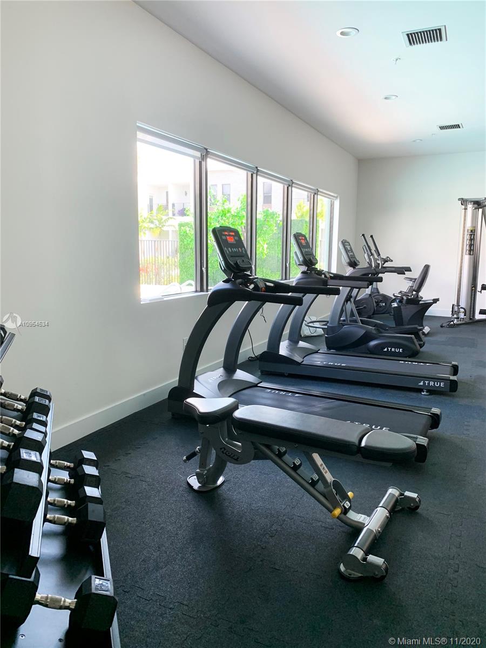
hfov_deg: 53.1
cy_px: 324
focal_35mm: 26
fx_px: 487
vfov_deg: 67.3
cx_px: 243
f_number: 1.8
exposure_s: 1/77
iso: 100
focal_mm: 4.25
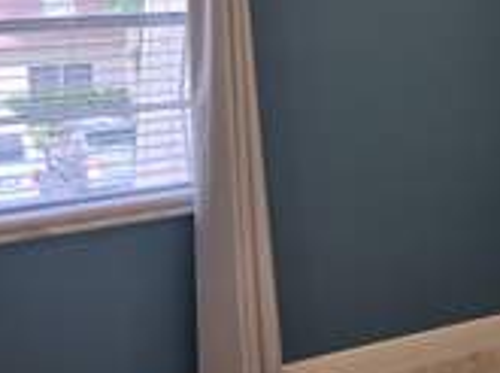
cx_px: 379
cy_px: 71
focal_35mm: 67
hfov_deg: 28.6
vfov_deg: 21.6
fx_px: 966
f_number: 1.4
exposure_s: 1/120
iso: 25
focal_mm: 6.5
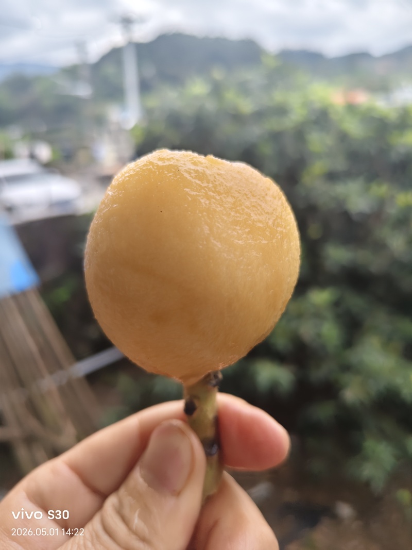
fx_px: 365
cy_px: 275
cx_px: 206
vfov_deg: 73.9
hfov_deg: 58.9
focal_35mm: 23
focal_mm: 5.56
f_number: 1.88
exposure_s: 1/902
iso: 50
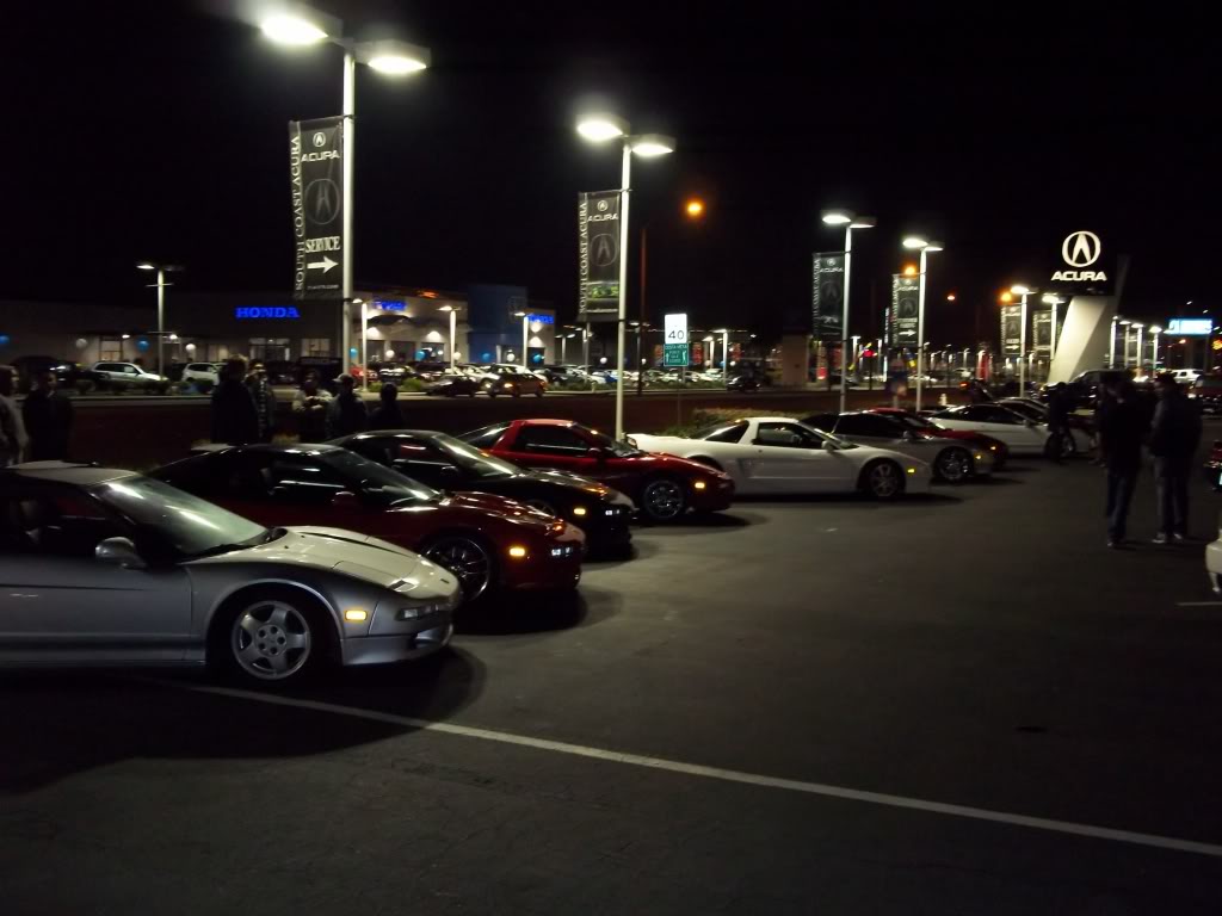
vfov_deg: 39.7
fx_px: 1271
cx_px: 611
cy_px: 458
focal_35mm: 36
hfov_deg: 51.4
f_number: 3.1
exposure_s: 1/30
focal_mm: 6.5
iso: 320
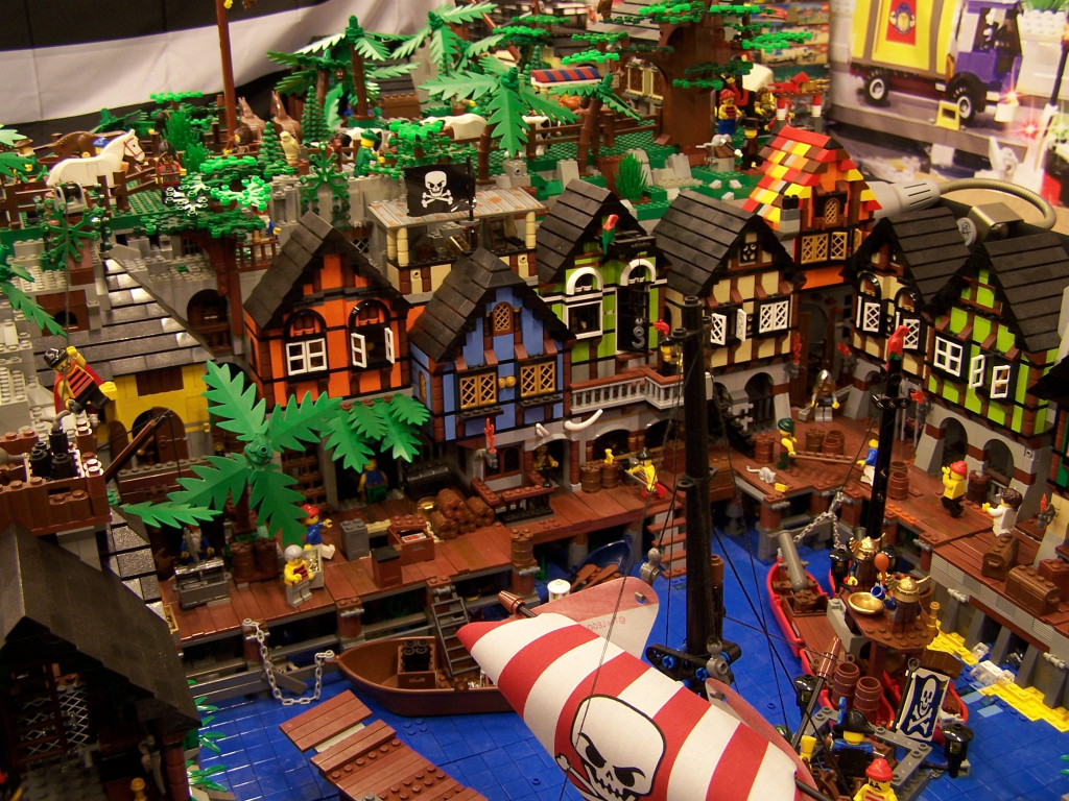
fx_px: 1174
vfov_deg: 37.7
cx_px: 534
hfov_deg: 49.0
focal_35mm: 38
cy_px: 400
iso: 80
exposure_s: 1/2
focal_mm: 6.3
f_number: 2.8
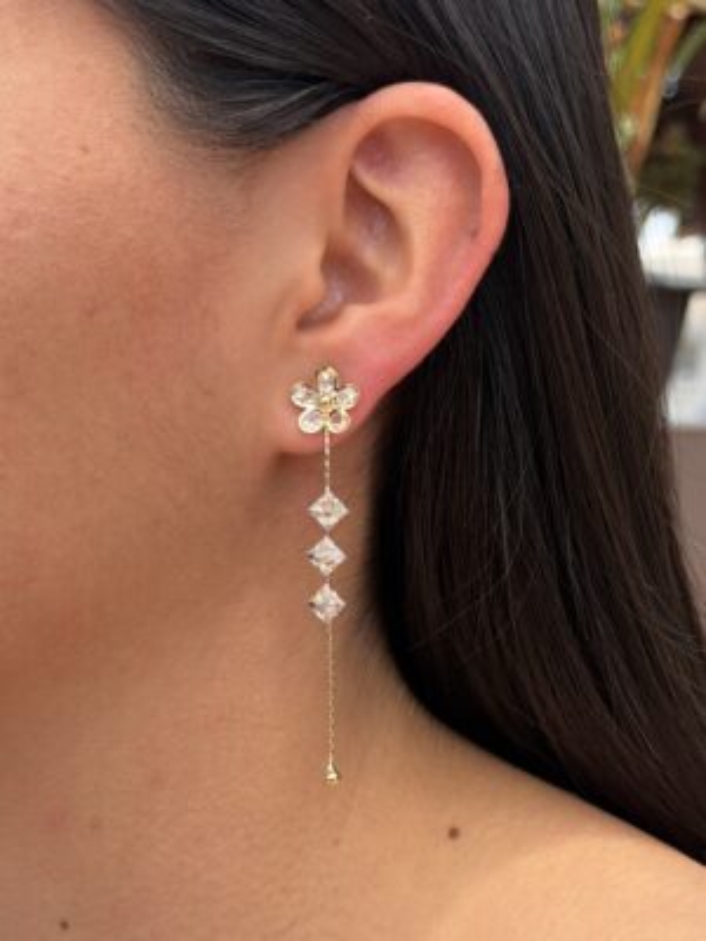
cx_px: 353
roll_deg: -0.3
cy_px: 470
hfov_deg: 30.3
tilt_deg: -4.2
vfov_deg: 39.7
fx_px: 1305
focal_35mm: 48
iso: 80
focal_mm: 6.76
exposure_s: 1/1330
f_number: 1.78
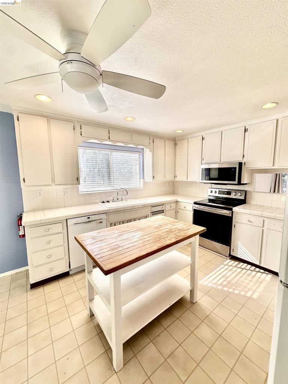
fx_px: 155
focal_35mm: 14
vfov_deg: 102.1
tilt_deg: -5.7
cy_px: 192
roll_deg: +0.4
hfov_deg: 85.7
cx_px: 144
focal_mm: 2.22
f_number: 2.2
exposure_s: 1/339
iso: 40
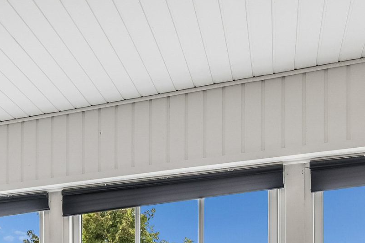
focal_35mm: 62
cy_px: 357
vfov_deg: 19.4
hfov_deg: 28.9
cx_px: -50
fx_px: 627
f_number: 9
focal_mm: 16.5
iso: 640
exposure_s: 1/100
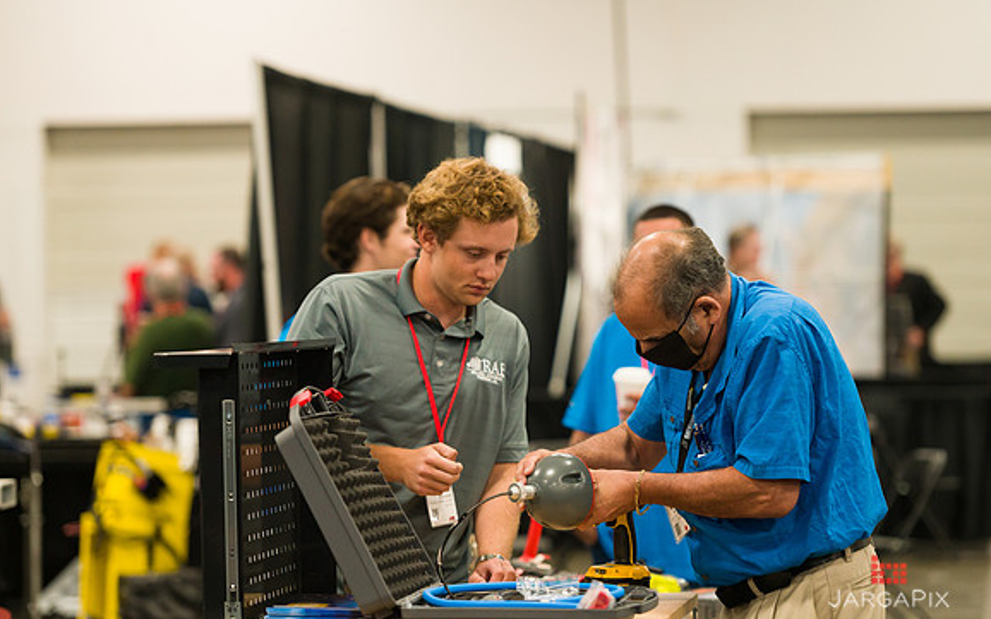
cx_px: 496
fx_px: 3726
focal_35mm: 138
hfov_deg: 15.1
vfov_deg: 9.5
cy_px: 314
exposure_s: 1/250
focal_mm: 135
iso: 2000
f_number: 3.2
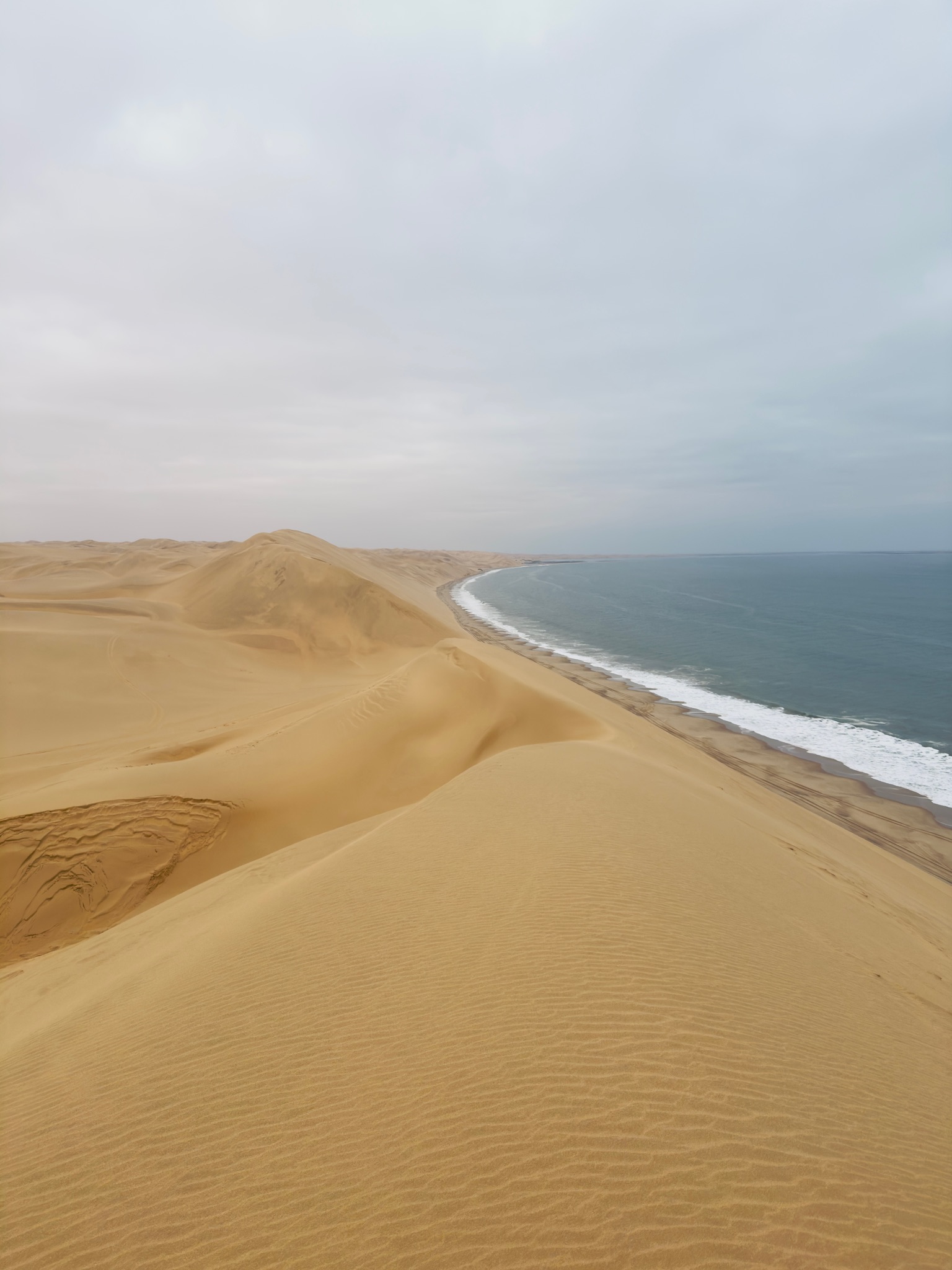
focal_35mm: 24
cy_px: 635
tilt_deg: -6.2
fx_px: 880
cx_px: 476
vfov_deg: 71.6
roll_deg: +0.2
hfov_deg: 56.8
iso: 100
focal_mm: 6.76
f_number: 1.78
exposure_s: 1/6849
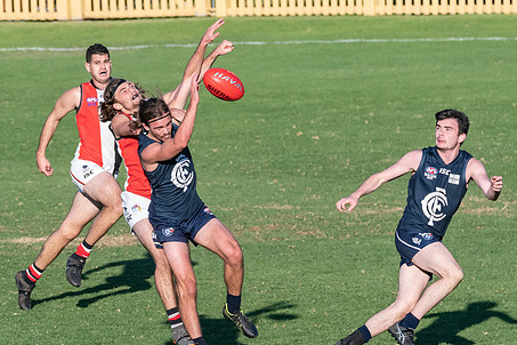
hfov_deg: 2.3
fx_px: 13082
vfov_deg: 1.5
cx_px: 215
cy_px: 275
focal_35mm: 911
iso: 800
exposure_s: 1/1250
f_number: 10
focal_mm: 350
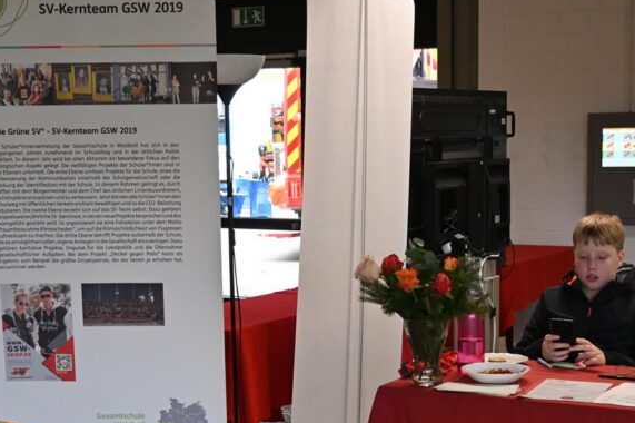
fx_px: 1258
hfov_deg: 28.3
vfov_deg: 19.0
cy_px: 314
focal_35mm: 71
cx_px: 333
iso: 900
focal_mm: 26.5
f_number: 4.5
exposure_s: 1/40
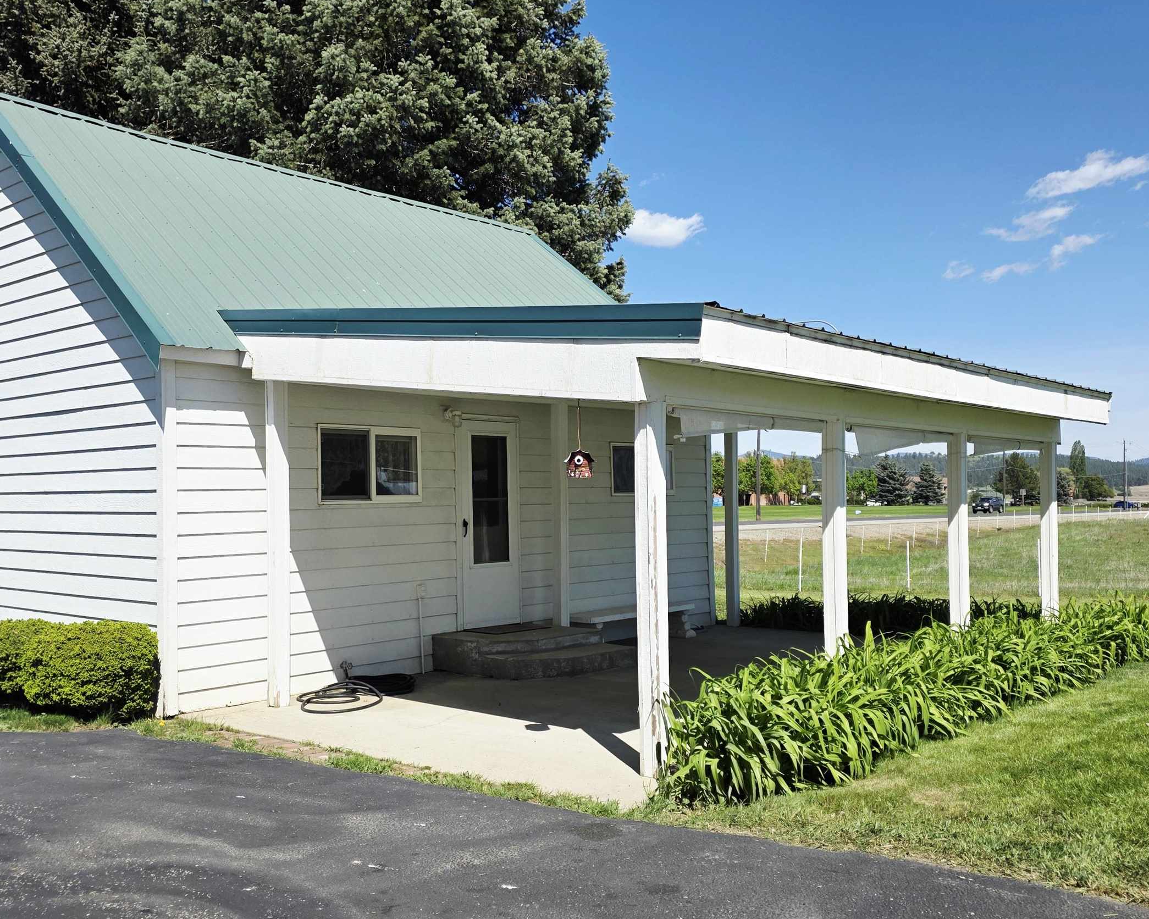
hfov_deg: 54.2
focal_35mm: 33
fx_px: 1122
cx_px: 528
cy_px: 506
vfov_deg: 44.5
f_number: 1.7
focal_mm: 6.3
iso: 80
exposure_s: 1/10000
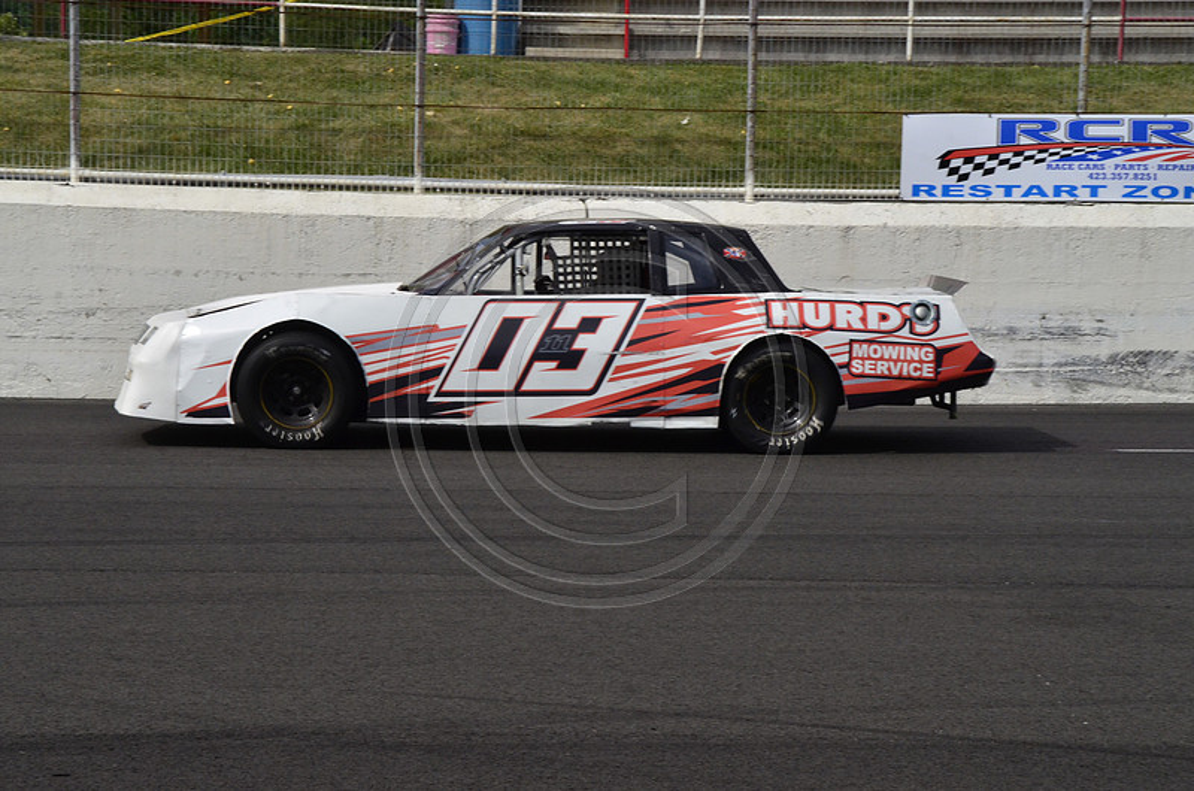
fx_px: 2979
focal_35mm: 90
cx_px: 597
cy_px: 396
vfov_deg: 15.1
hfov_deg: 22.7
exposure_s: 1/1000
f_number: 16
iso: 1000
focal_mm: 60
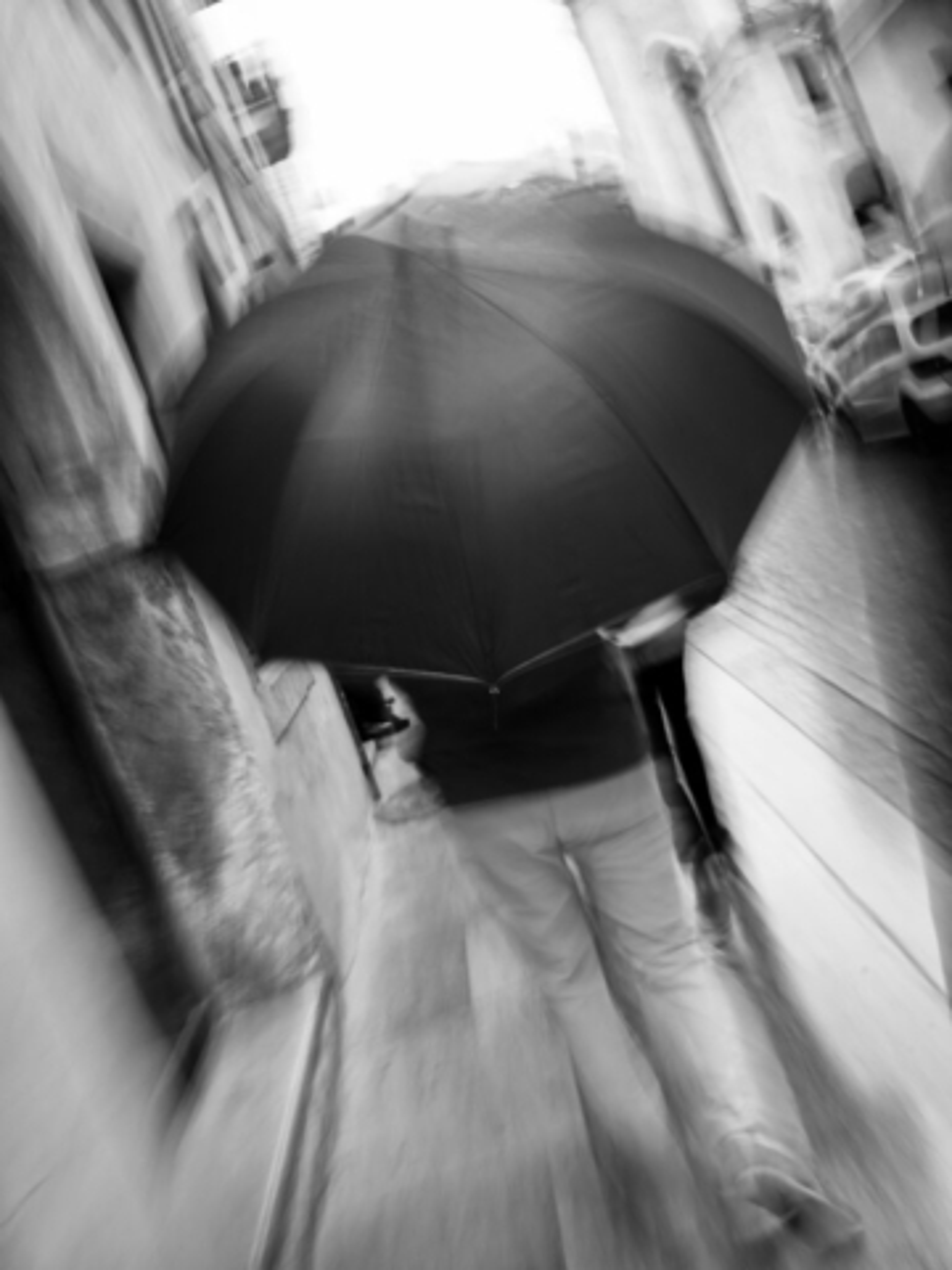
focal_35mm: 40
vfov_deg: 46.8
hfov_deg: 36.0
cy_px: 635
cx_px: 476
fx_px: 1467
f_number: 11
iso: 100
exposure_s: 1/3.33
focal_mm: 20
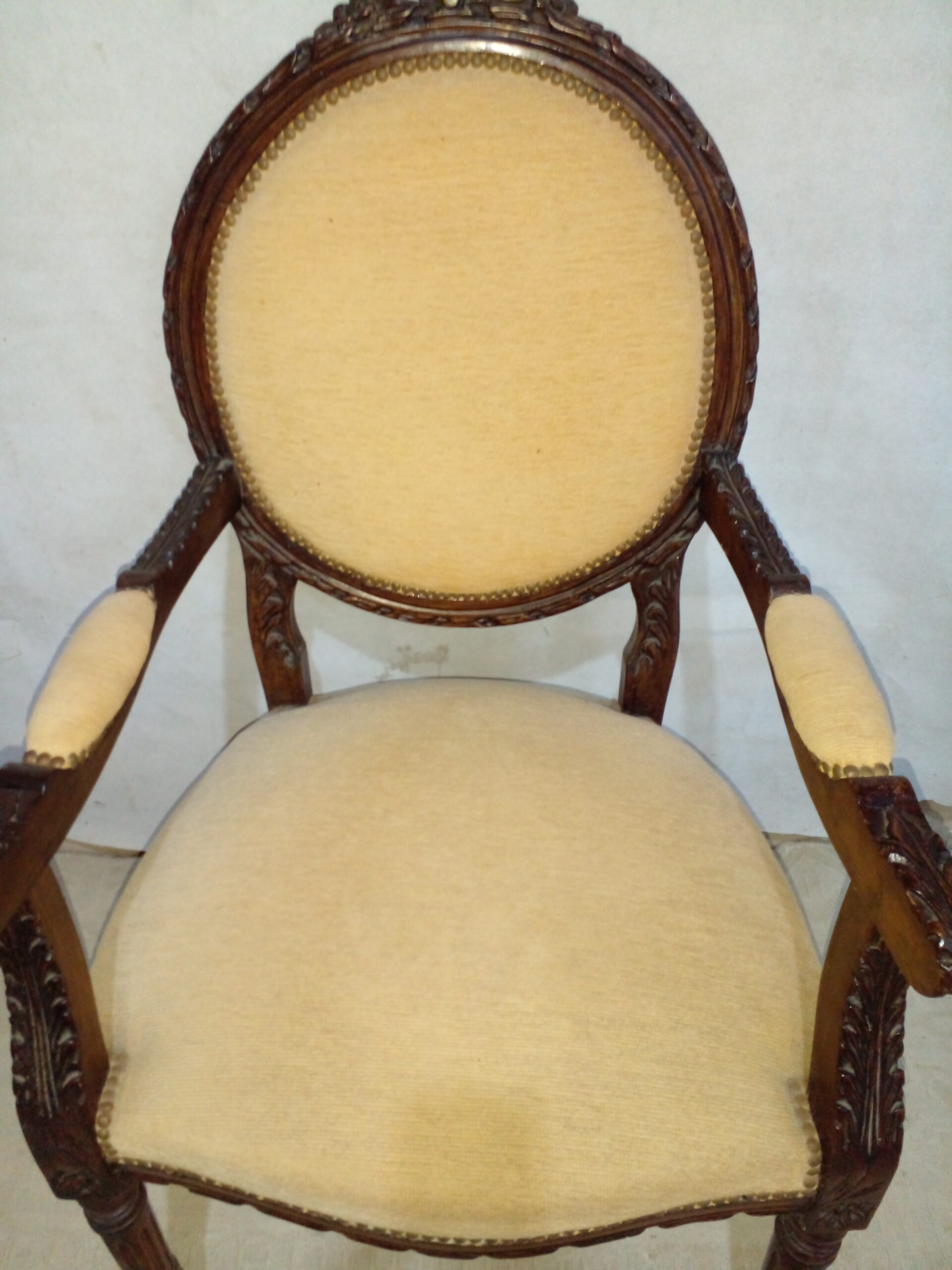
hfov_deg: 51.4
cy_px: 635
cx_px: 476
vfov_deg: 65.3
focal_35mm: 27
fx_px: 990
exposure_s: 1/25
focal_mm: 3.6
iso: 250
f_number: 1.9
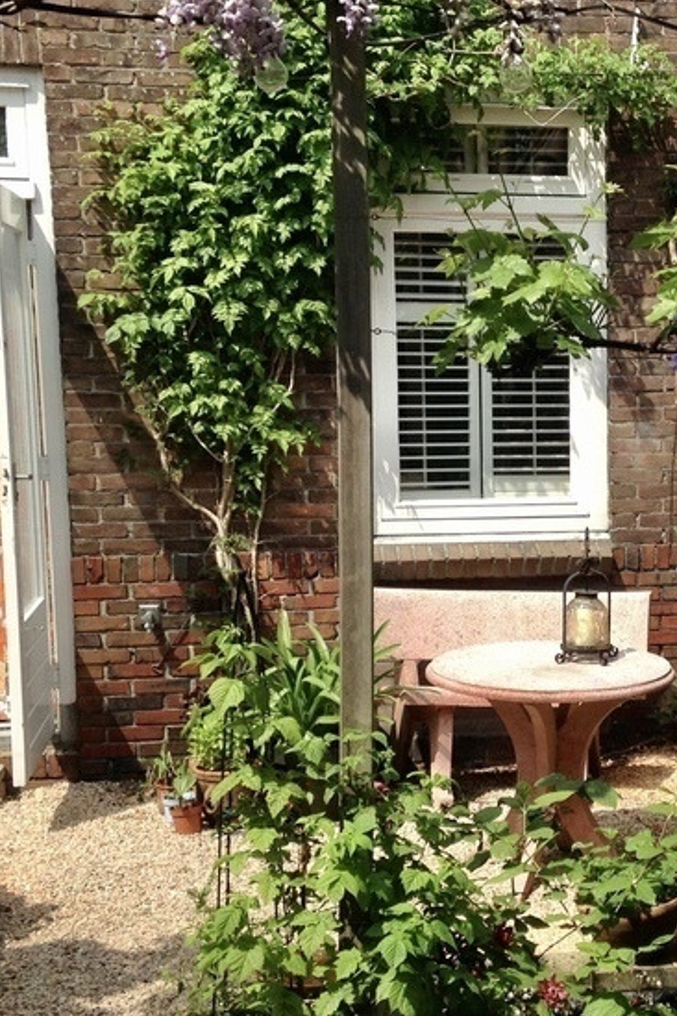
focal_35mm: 64
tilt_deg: -7.3
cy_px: 576
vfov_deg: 31.4
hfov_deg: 20.8
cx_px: 605
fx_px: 1805
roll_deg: -0.5
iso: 50
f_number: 2.4
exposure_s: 1/1178
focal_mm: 4.12
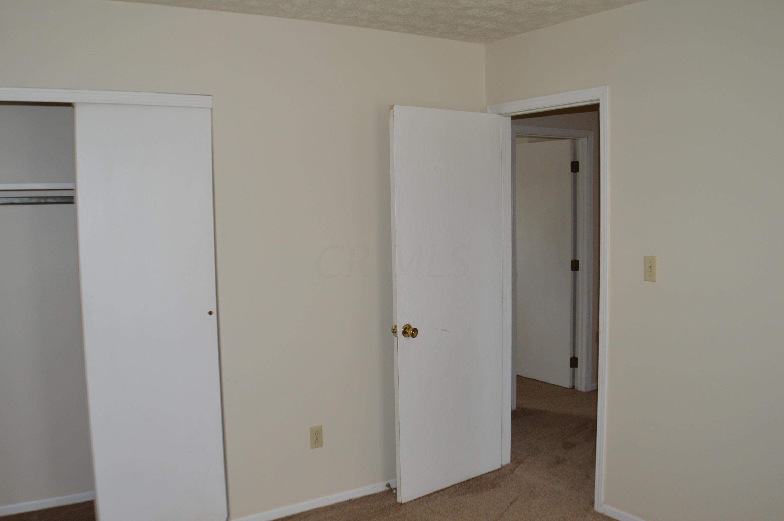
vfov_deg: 31.8
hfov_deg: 46.4
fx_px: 914
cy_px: 260
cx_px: 392
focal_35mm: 42
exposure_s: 1/60
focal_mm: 28
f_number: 4
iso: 640
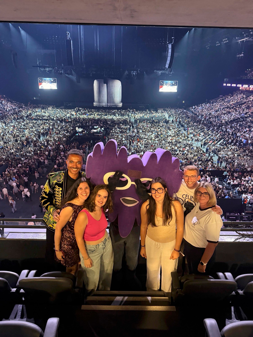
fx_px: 234
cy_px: 168
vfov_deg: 71.6
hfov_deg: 56.8
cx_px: 126
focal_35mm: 24
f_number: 1.78
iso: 800
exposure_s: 1/25
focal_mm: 6.76
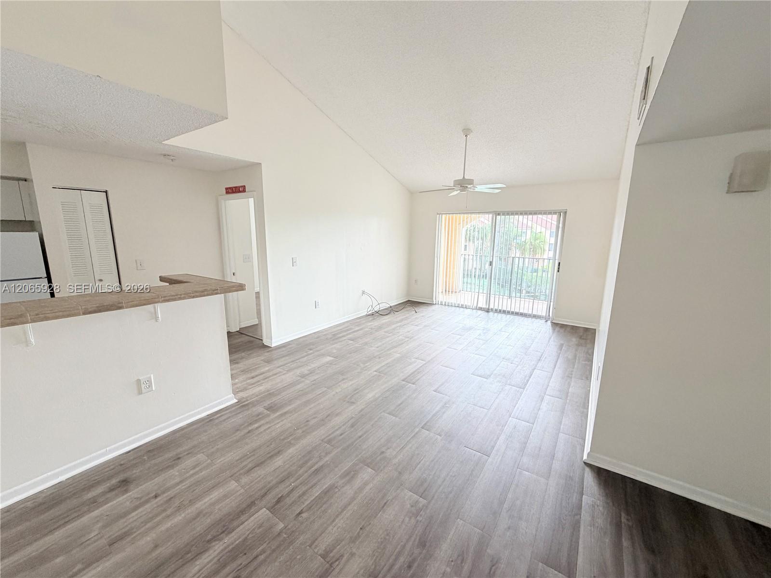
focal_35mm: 14
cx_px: 386
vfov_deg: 85.7
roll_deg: -0.4
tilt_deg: -10.3
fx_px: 312
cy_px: 289
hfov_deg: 102.1
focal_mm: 2.22
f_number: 2.2
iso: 200
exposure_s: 1/121
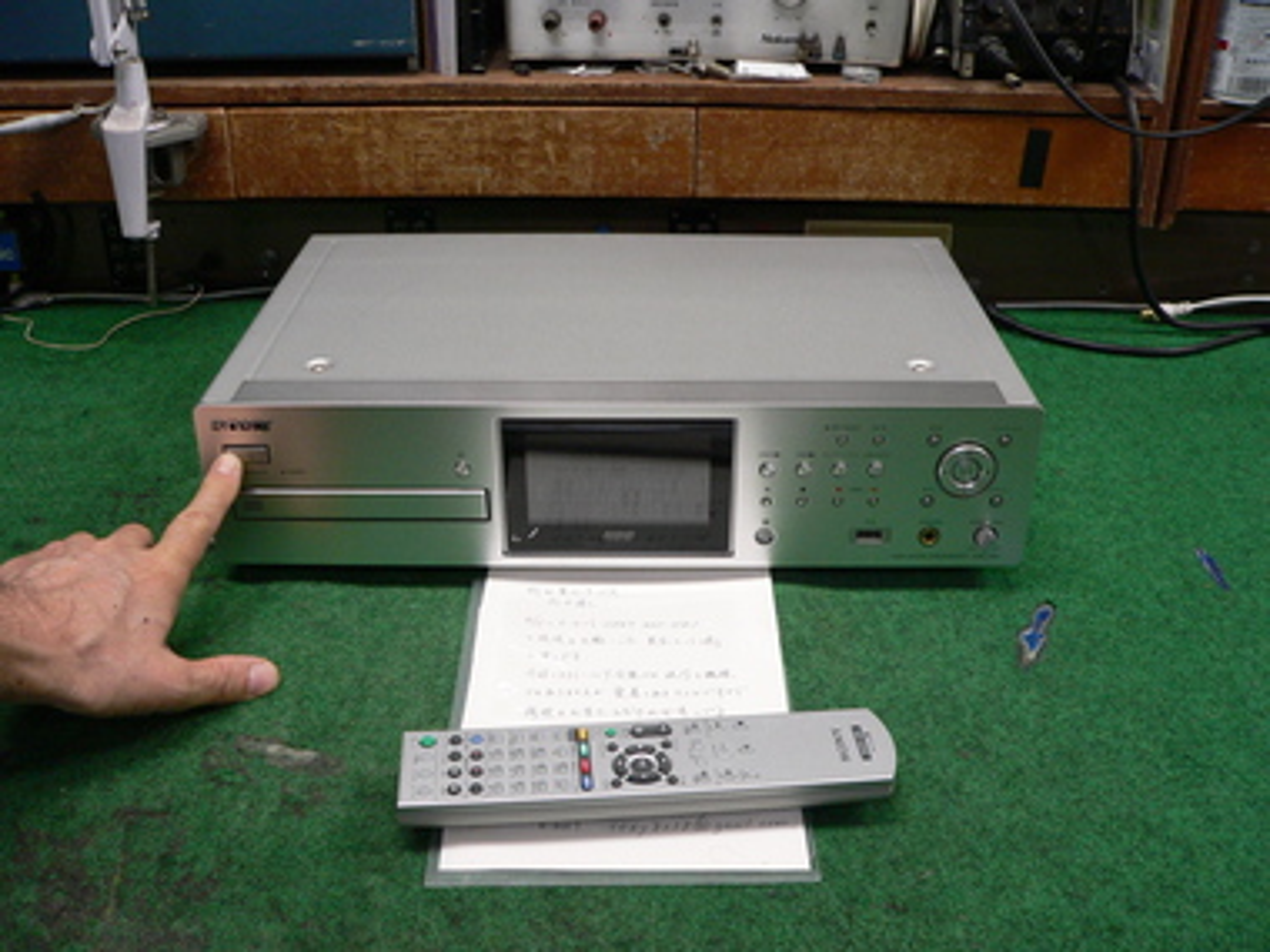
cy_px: 476
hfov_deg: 51.4
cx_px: 635
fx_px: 1321
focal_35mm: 36
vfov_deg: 39.7
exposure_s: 1/30
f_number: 2.8
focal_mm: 6
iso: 200
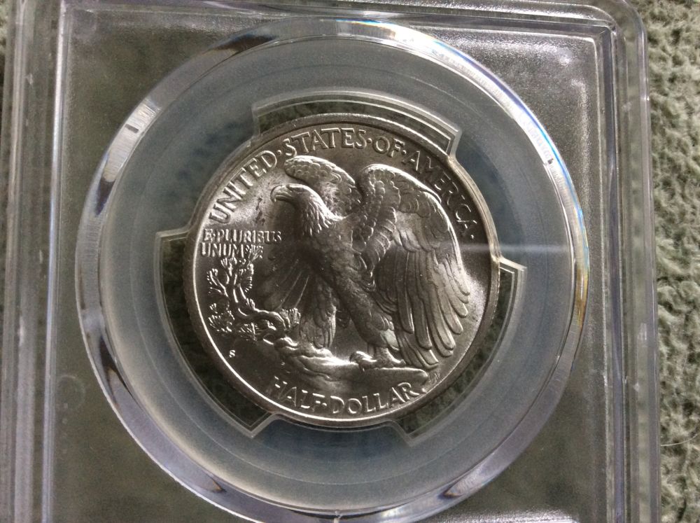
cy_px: 262
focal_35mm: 32
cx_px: 350
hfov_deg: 56.9
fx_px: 646
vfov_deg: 44.1
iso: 160
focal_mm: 3.3
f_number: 2.4
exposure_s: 1/24
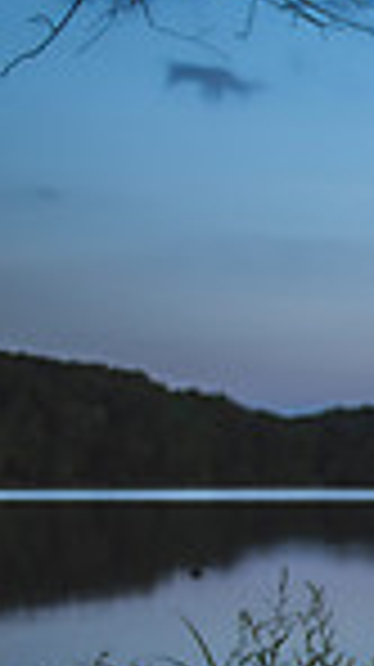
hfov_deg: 8.7
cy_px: 624
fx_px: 1961
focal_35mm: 111
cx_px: 1170
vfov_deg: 18.9
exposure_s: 1/640
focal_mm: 26
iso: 200
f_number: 2.8
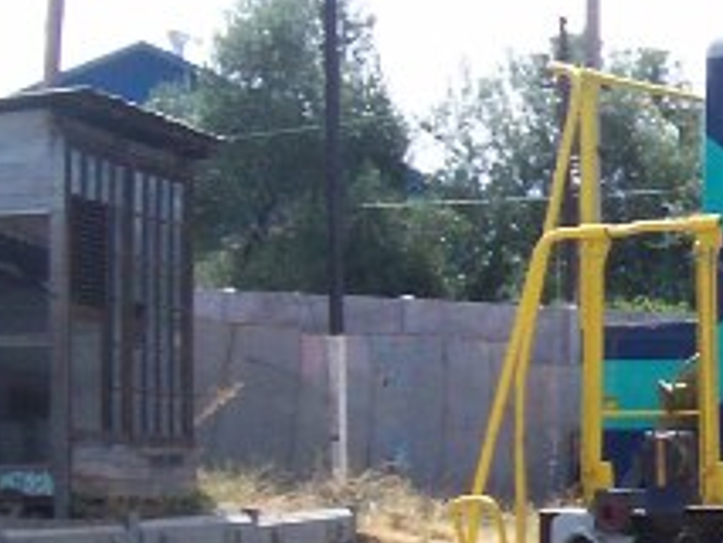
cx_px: 1341
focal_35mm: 171
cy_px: 373
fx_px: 3574
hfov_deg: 10.8
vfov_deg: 8.7
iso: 100
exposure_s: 1/377
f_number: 4.5
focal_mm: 5.9
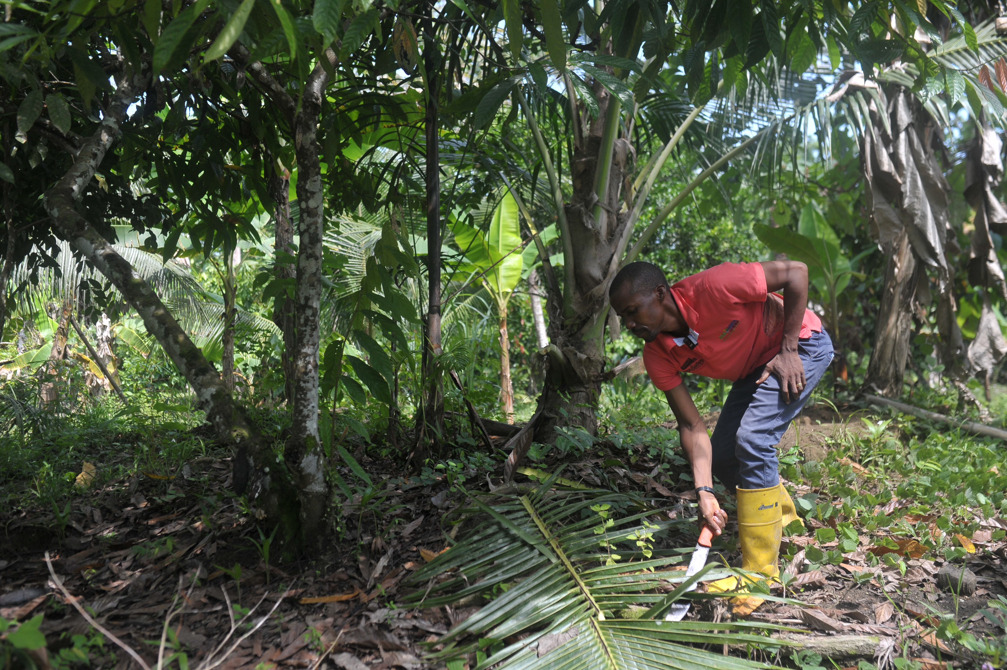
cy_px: 335
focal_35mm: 35
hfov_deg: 54.5
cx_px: 504
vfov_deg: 37.8
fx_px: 978
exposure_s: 1/2500
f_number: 2.8
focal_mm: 35
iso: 500
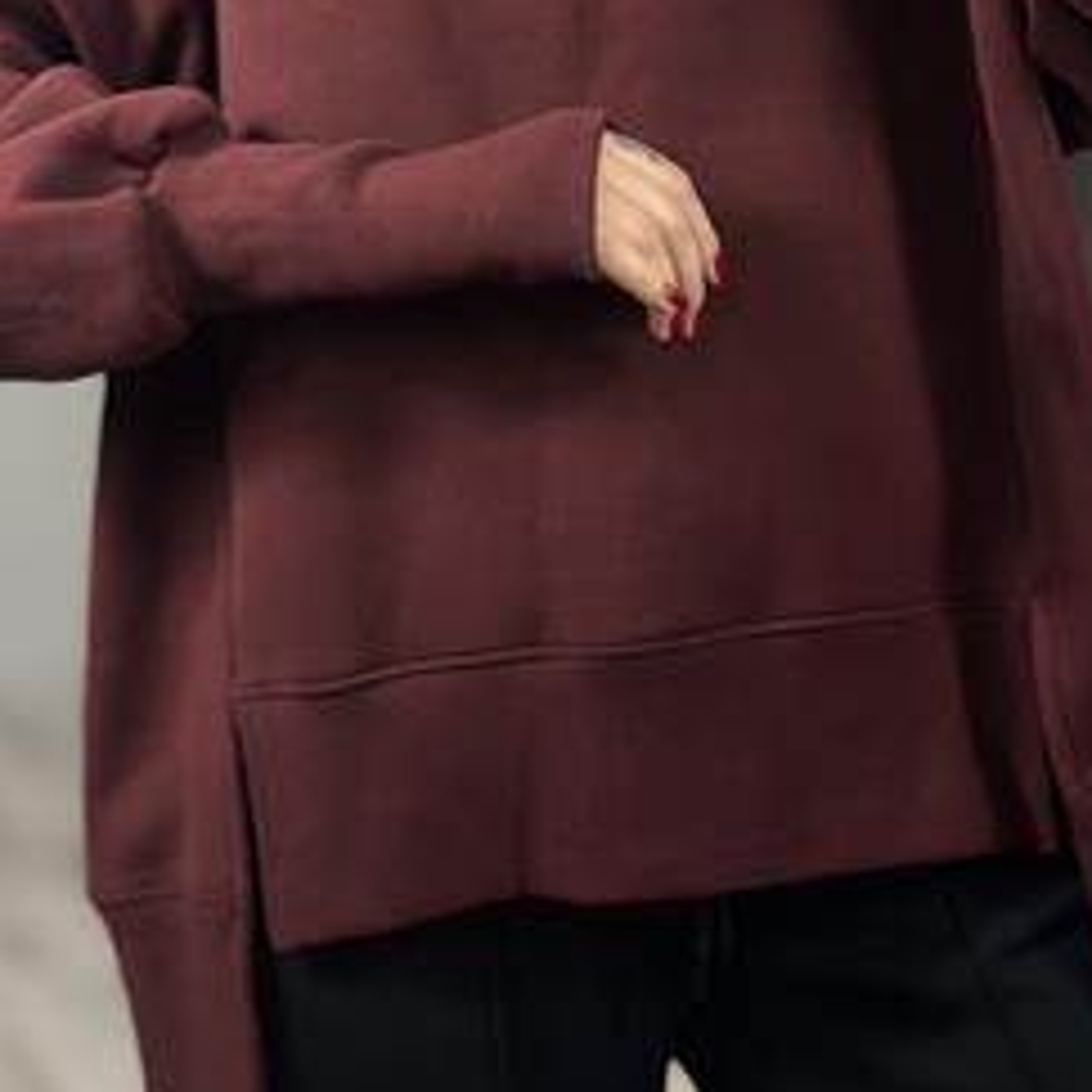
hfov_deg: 24.0
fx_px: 2570
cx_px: 476
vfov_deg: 23.7
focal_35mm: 72
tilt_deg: -35.4
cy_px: 240
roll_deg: +6.2
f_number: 1.78
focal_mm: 6.86
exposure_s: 1/100
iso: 200
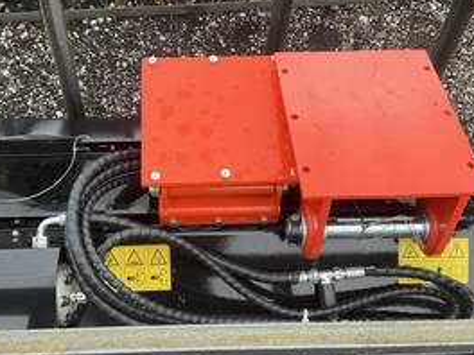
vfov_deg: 32.9
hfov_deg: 42.8
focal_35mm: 44
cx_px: 196
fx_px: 602
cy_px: 174
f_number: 1.8
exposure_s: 1/122
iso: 25
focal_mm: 3
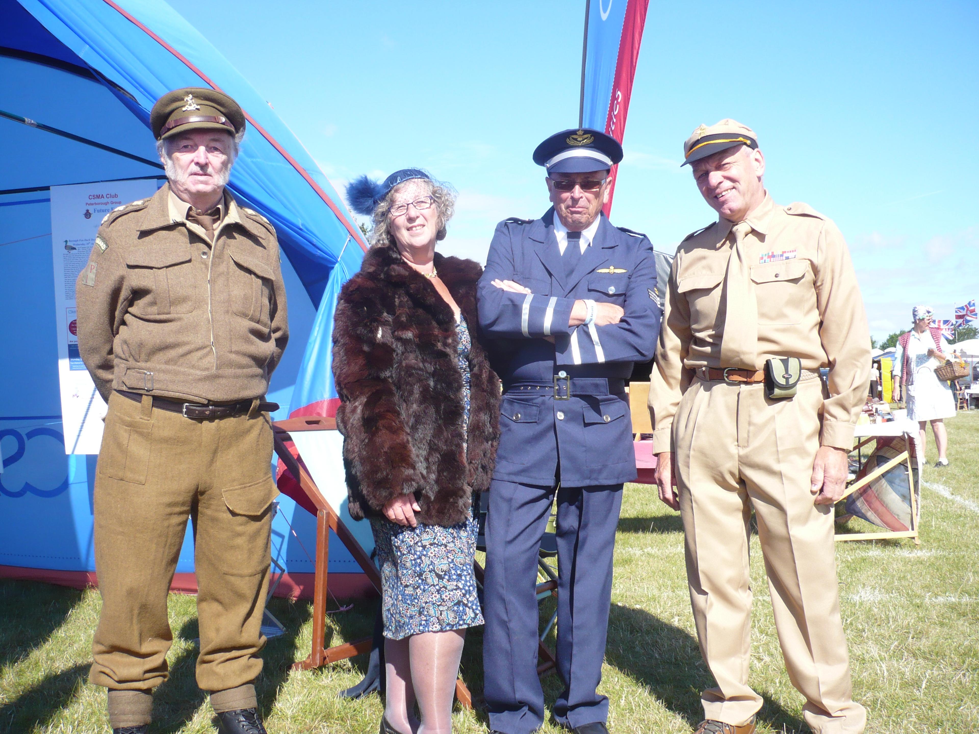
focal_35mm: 35
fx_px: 990
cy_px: 367
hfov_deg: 52.6
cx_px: 490
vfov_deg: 40.7
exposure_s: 1/125
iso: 100
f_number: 8
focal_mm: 5.8
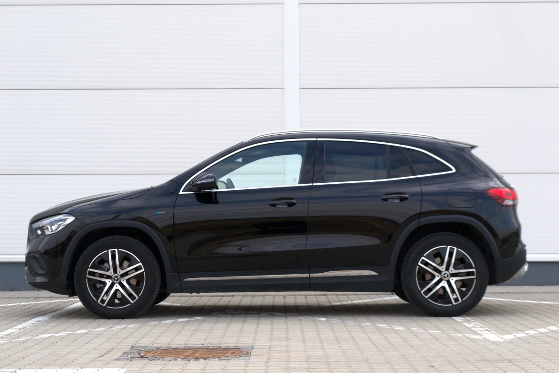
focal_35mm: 72
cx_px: 280
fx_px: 1118
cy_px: 186
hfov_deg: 28.1
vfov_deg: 18.9
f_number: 10
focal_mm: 48
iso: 400
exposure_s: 1/250
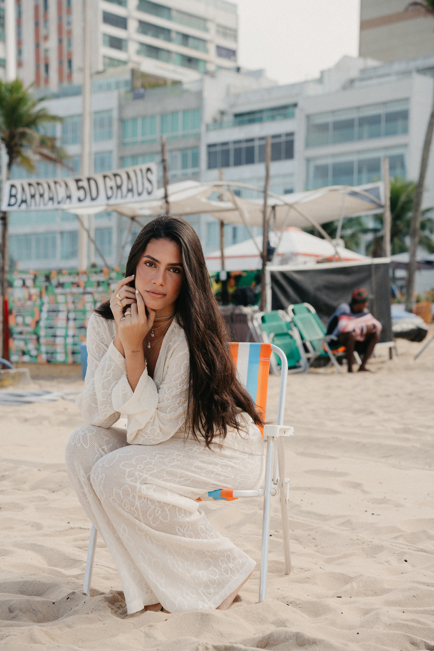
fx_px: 1356
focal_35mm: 75
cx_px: 217
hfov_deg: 18.2
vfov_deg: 27.0
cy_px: 326
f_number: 5.6
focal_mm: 75
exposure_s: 1/400
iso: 125
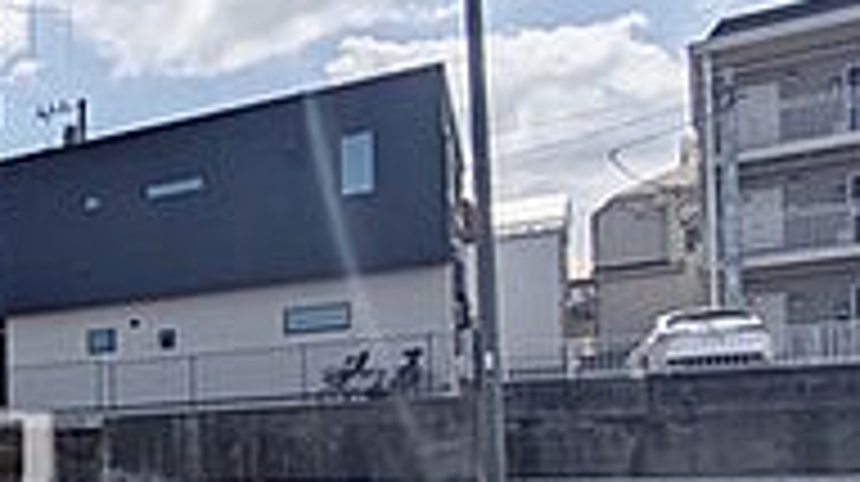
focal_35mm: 48
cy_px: 477
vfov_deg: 23.8
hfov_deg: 29.0
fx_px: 1094
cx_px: -396
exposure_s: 1/5076
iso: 47
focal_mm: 1.83
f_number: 2.2
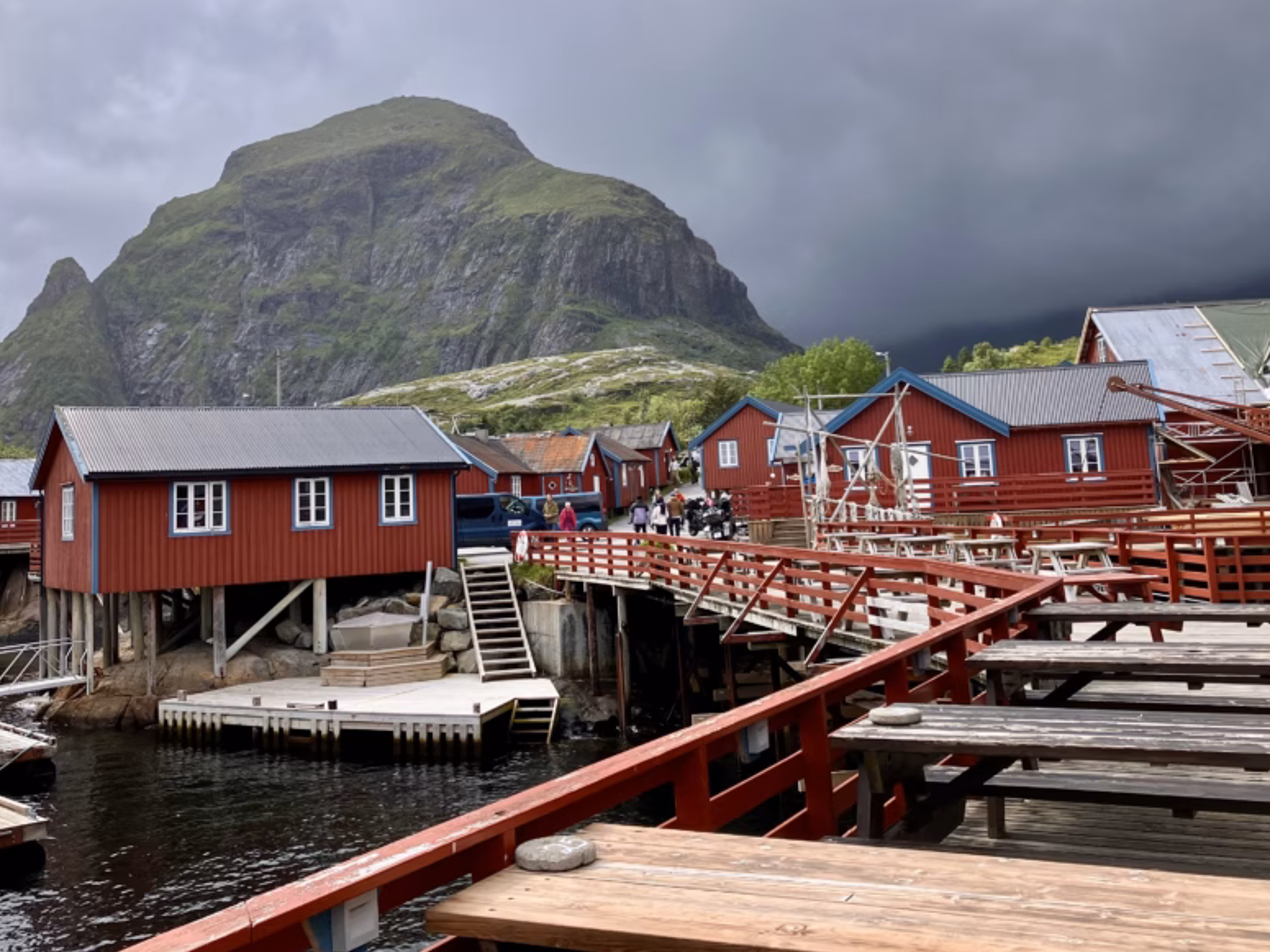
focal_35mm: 37
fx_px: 1357
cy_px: 333
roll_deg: +2.9
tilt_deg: +8.8
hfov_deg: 50.1
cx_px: 590
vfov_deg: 38.3
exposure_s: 1/1104
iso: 32
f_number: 1.8
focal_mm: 3.99
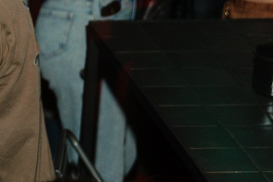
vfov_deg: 7.7
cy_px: 42
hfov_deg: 10.8
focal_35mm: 179
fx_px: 1357
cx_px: -207
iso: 320
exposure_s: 1/15
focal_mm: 28
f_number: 3.2
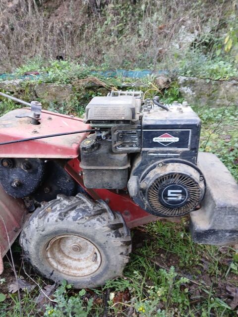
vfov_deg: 67.3
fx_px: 238
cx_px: 119
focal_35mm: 26
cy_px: 158
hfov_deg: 53.1
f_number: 1.8
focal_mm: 3.98
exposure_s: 1/50
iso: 100
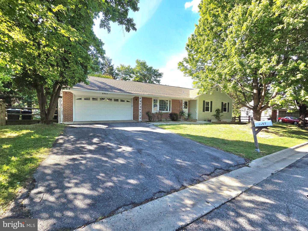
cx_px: 154
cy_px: 116
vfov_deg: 89.9
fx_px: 116
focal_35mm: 13
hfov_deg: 106.2
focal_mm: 2.2
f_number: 2.2
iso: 50
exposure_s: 1/714
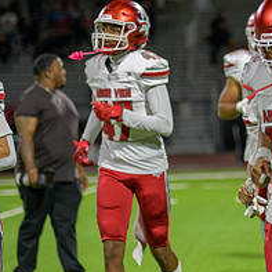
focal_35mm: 301
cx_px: 334
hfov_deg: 5.8
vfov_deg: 5.8
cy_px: 113
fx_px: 2676
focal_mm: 120
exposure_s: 1/250
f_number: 2.8
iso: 1250
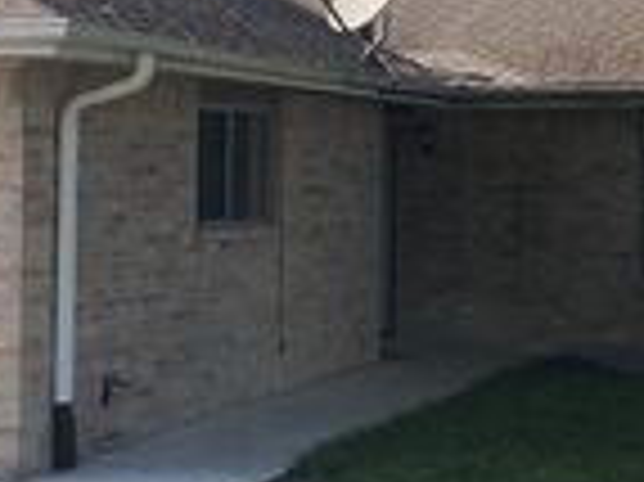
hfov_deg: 20.0
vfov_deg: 15.1
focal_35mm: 98
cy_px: 232
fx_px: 1822
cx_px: 302
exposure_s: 1/649
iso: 20
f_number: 1.8
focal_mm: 3.99
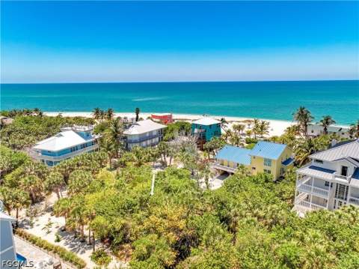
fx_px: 249
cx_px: 180
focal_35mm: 24
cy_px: 134
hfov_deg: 71.7
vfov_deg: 56.7
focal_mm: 12.29
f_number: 2.8
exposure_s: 1/60
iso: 100
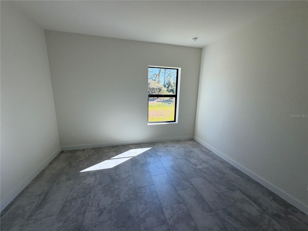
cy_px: 116
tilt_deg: -7.8
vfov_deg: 85.7
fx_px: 125
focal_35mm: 14
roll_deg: -2.0
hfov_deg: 102.1
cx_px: 154
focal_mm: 2.22
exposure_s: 1/143
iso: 50
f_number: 2.2
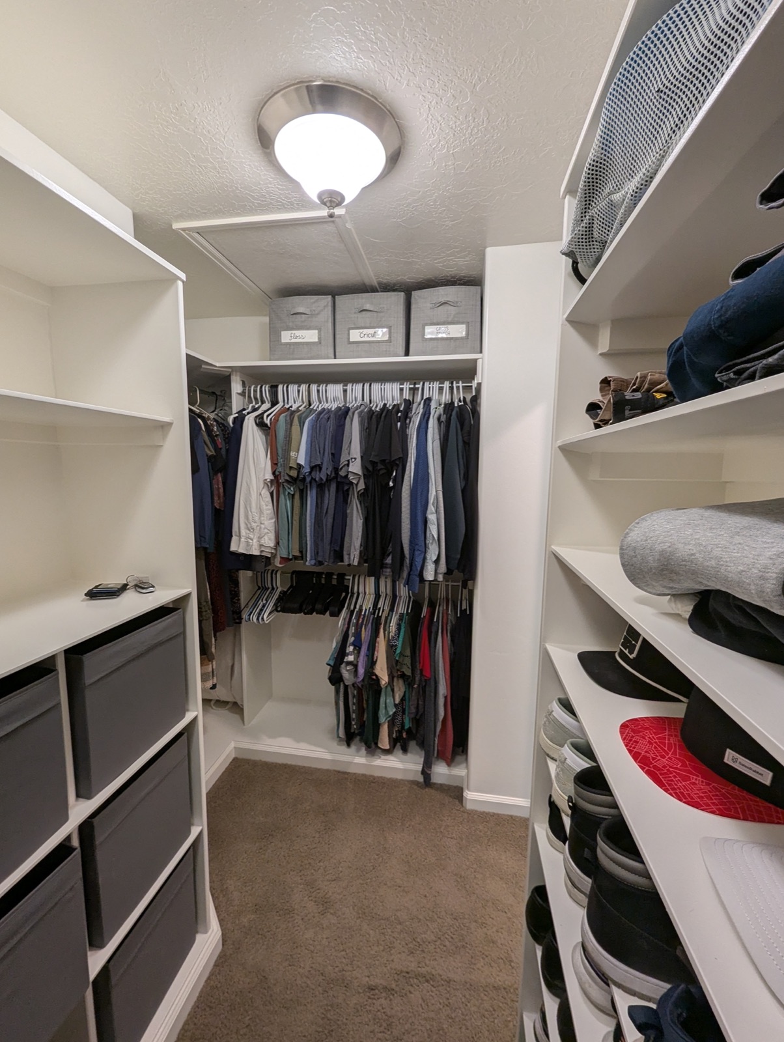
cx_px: 392
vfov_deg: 106.1
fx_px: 392
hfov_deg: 90.0
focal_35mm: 13
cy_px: 521
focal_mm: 1.95
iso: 105
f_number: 2.2
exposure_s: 1/60
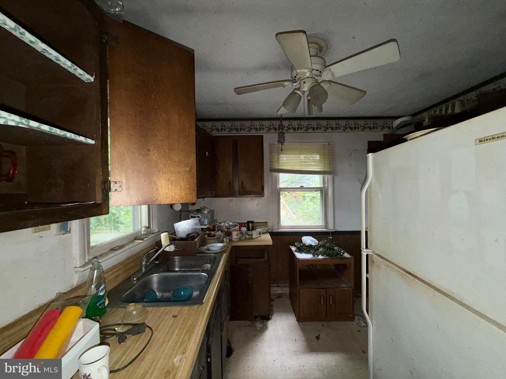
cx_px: 253
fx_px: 205
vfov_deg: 85.7
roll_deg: +1.0
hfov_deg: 102.1
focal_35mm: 14
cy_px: 190
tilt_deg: -0.1
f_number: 2.2
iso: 160
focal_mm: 2.22
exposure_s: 1/47
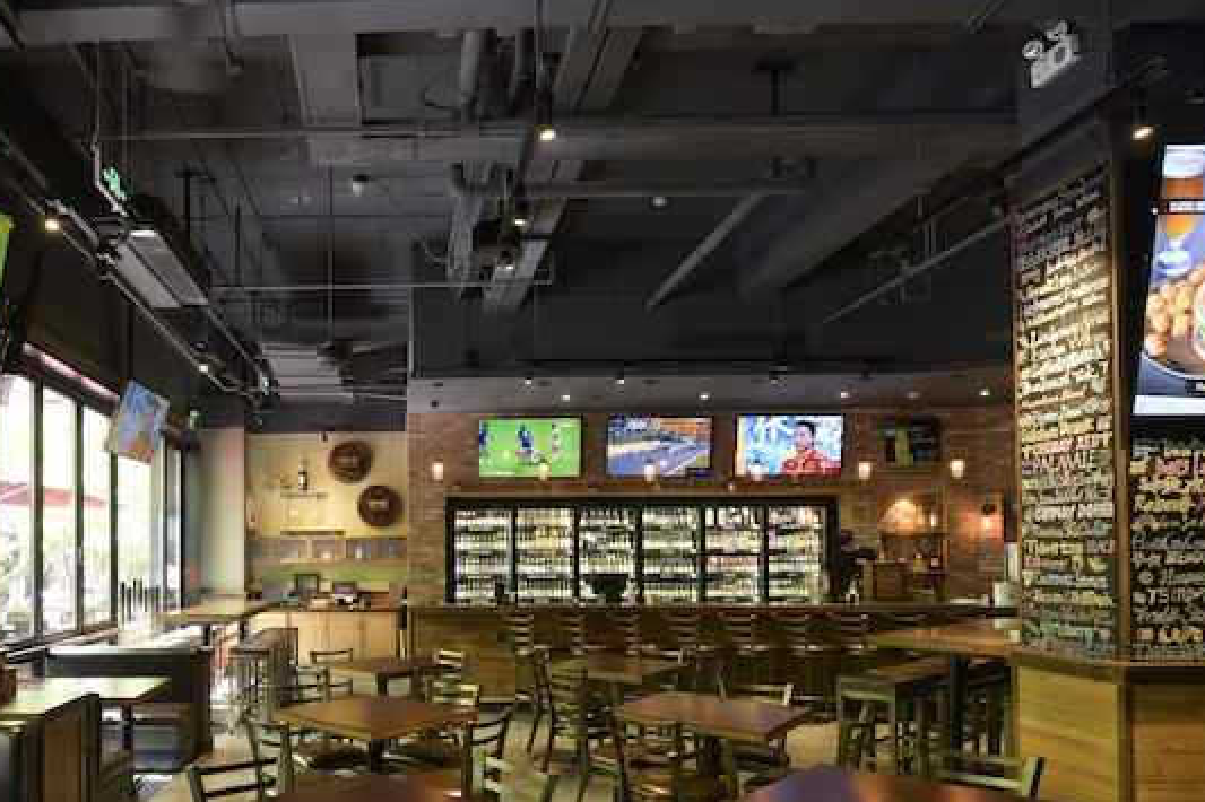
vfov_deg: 51.9
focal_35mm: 24
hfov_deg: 70.9
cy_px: 546
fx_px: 803
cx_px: 371
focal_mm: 16
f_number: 7.1
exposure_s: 1/25
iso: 1400
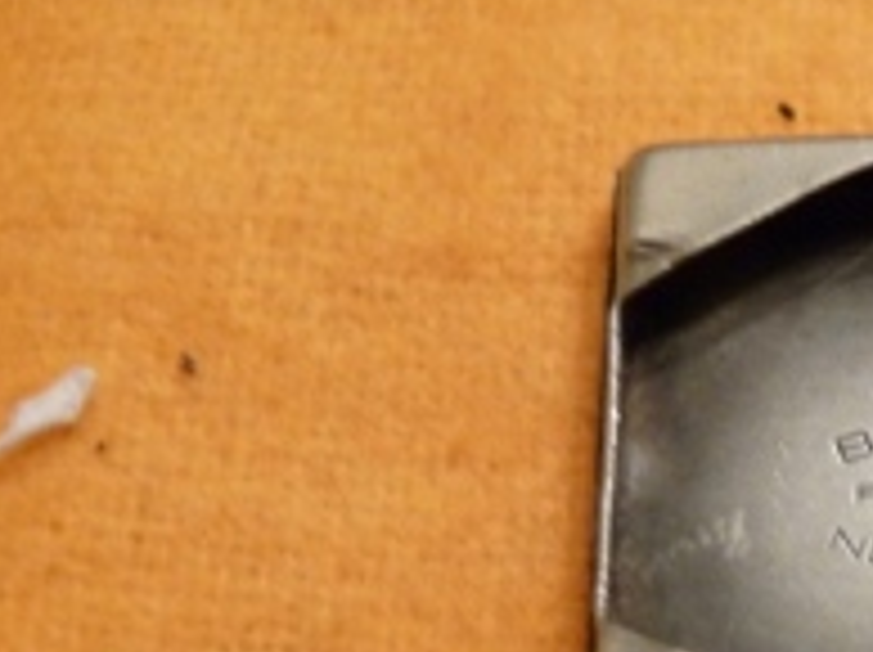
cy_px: 477
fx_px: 2620
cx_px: 963
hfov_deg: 18.2
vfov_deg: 14.2
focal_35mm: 104
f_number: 3.2
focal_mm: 8
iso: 400
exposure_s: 1/13
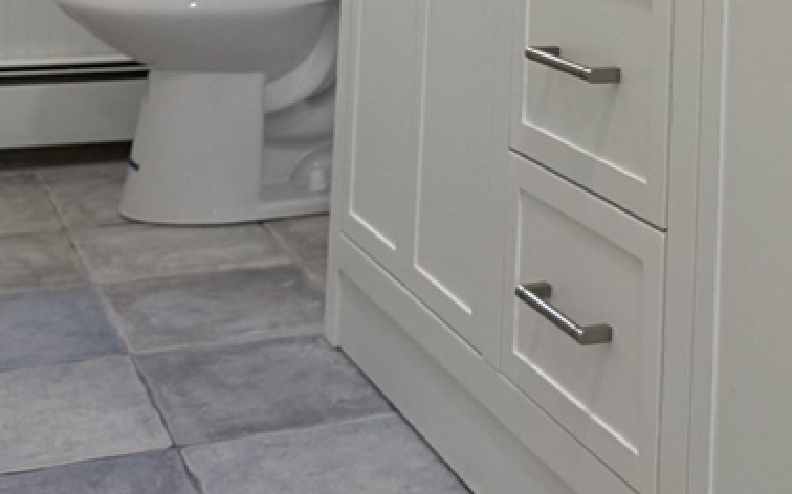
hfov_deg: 29.2
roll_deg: -1.1
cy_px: -243
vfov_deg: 17.1
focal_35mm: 69
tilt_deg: +2.7
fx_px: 1489
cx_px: 618
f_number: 1.78
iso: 200
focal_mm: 6.76
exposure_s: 1/144
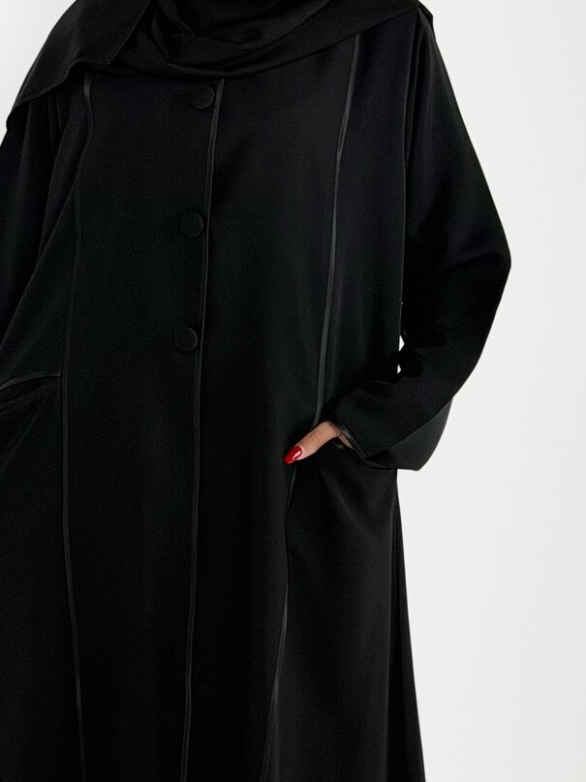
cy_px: 494
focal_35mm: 119
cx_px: 176
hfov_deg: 12.4
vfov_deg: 16.5
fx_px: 2687
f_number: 1.78
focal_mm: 6.76
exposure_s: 1/144
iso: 50
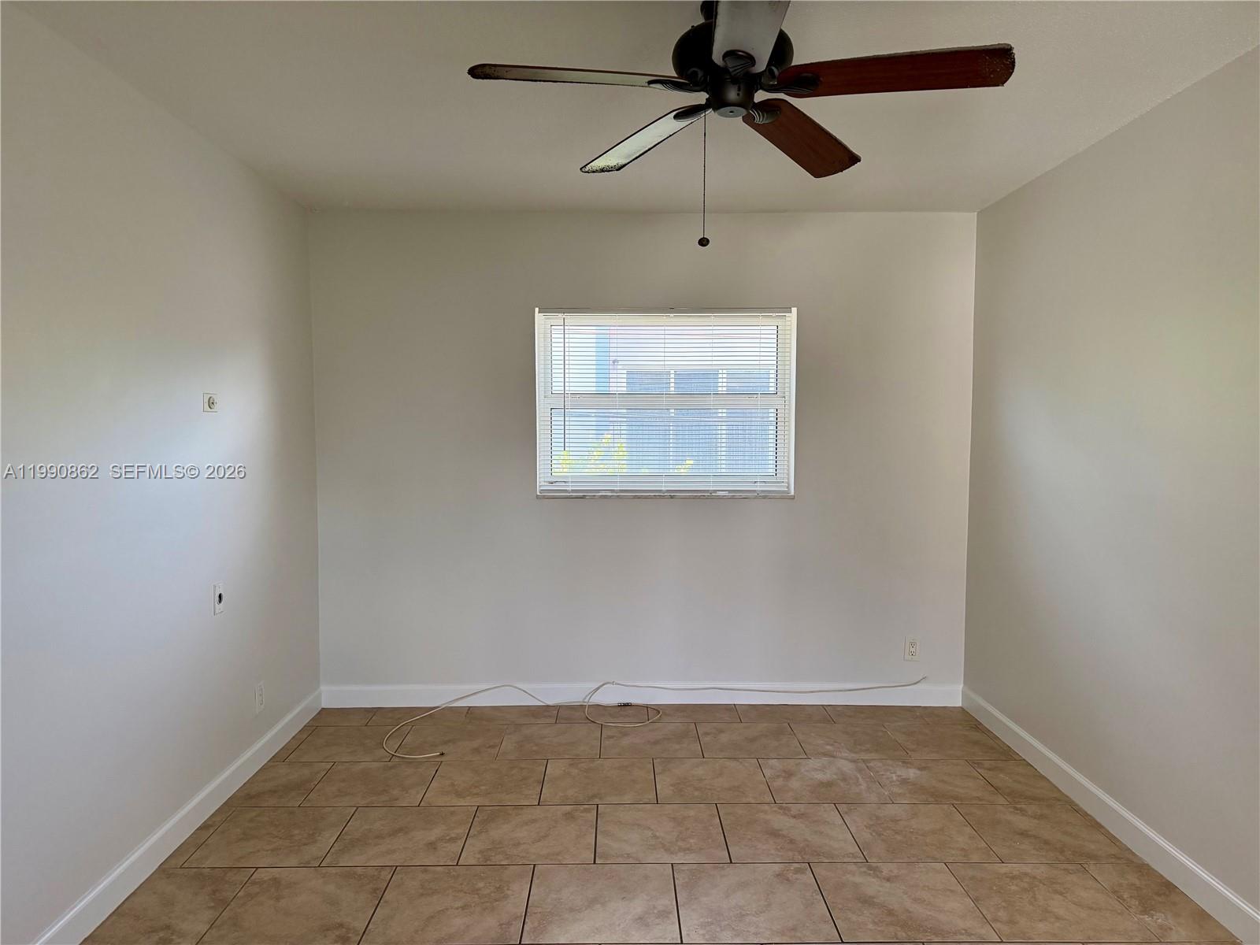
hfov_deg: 71.6
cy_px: 472
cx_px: 630
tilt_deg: -3.4
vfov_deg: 56.8
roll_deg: -0.1
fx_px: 874
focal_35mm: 24
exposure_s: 1/189
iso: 200
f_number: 1.78
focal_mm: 6.76
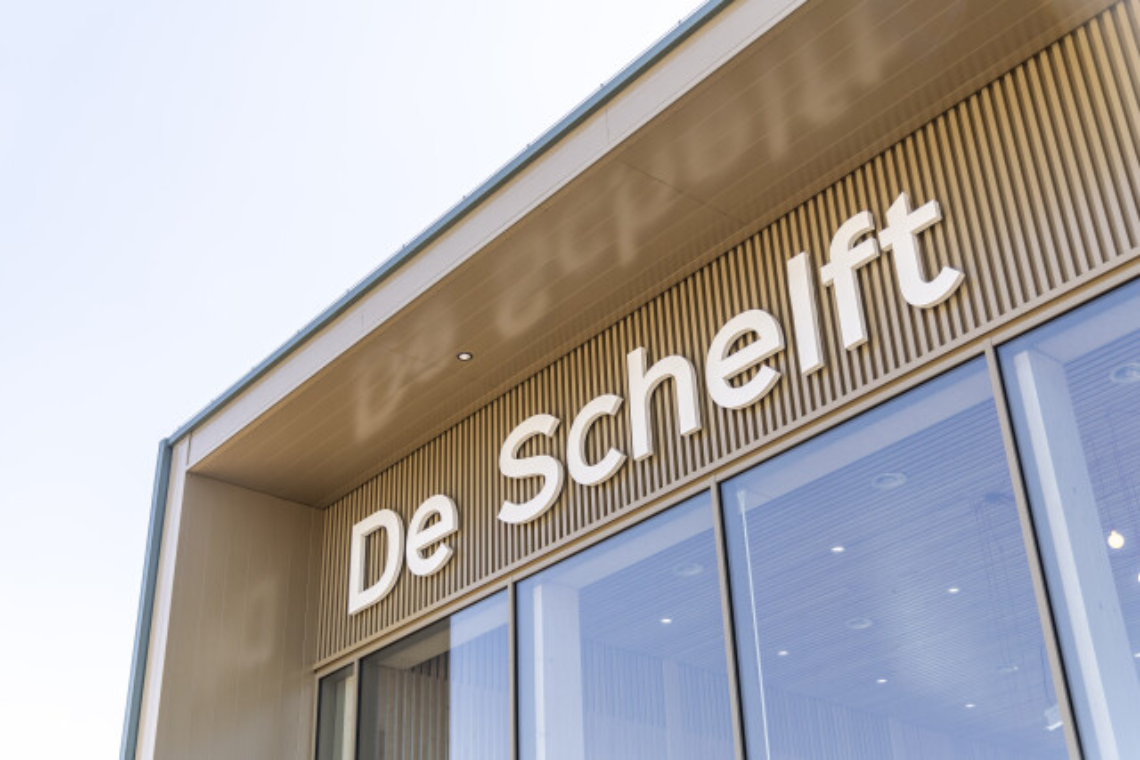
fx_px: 1394
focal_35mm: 44
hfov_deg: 44.5
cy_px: 380
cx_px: 570
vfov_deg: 30.5
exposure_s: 1/1600
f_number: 4
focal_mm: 44
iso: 250
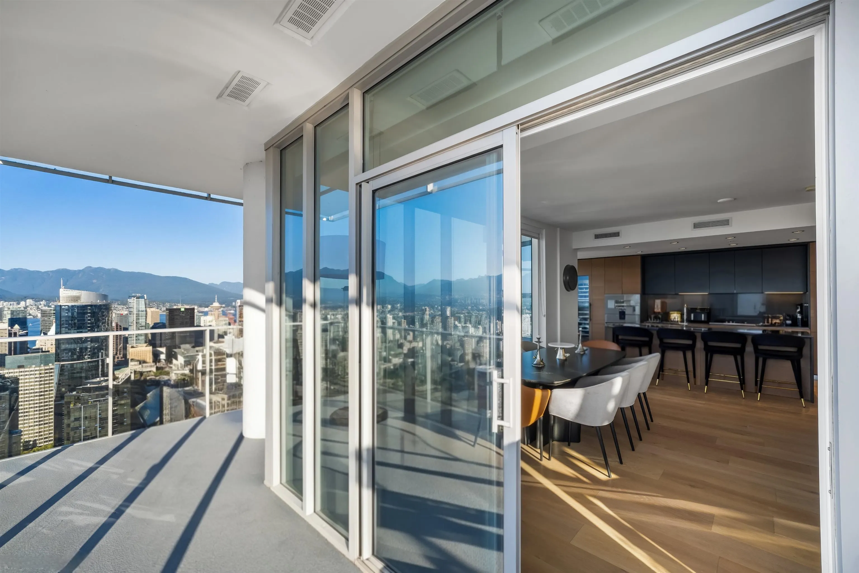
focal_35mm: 14
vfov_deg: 83.3
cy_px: 286
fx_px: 322
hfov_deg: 106.3
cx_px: 430
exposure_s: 1/100
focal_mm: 9
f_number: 9
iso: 250
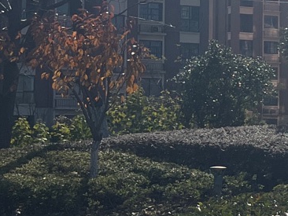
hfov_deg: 12.2
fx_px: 1182
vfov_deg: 10.5
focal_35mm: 142
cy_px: 102
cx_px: 585
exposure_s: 1/10870
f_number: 1.6
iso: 50
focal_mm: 5.1
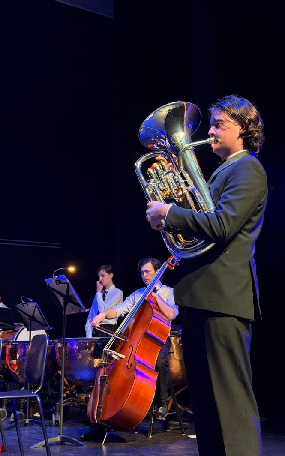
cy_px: 228
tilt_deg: +11.3
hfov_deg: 25.3
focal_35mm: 51
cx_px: 168
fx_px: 634
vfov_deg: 39.6
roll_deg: -0.2
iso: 250
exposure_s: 1/45
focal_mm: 6.76
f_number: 1.78
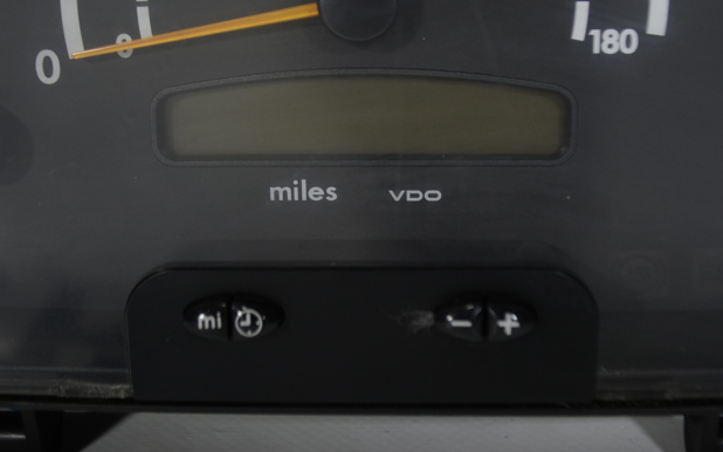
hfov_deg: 35.7
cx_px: 366
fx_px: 1123
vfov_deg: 22.7
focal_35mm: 57
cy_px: 220
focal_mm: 36
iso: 400
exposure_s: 1/200
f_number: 5
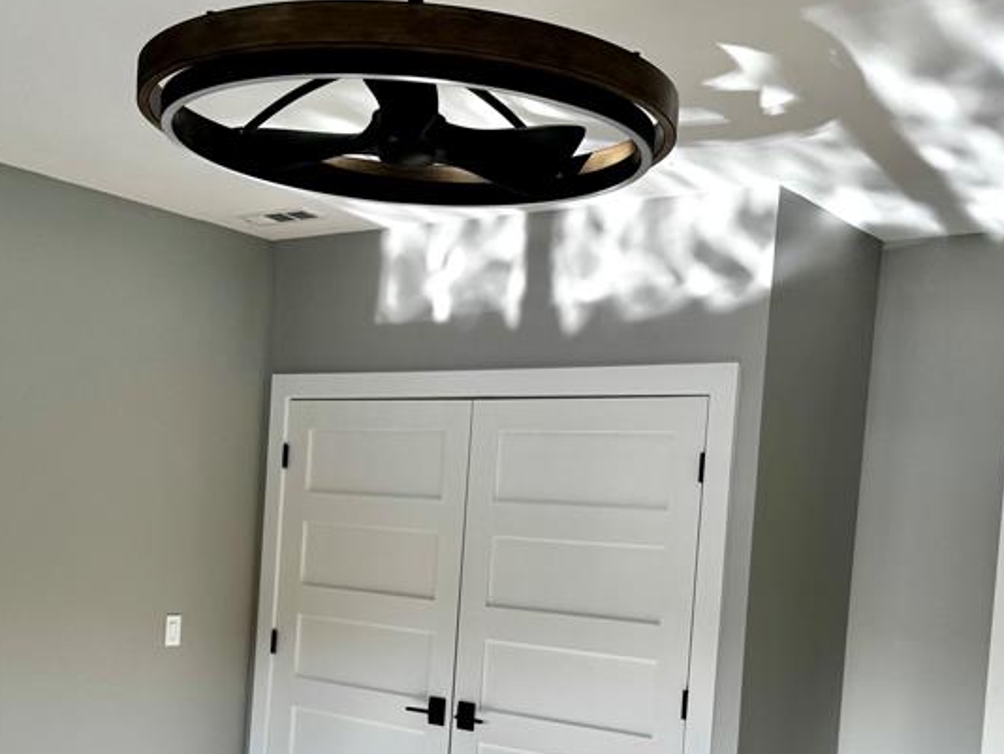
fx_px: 1335
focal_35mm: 46
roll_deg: -3.9
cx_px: 423
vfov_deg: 30.9
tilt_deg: -2.7
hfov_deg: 41.1
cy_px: 581
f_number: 1.78
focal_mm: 6.76
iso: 80
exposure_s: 1/747
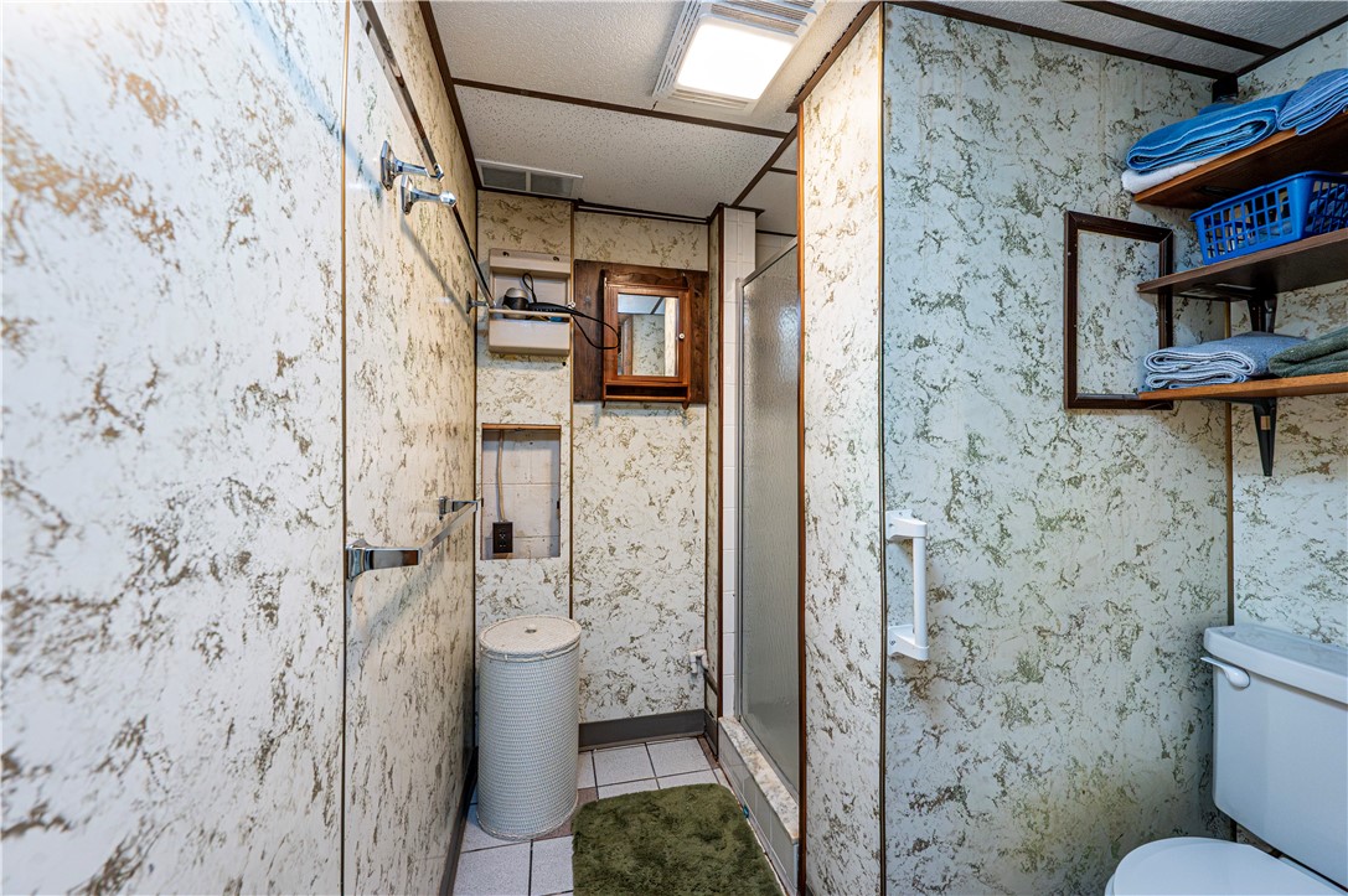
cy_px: 448
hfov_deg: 104.3
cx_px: 674
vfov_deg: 81.1
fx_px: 524
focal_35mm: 14
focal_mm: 14
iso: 4000
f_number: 8
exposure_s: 1/60
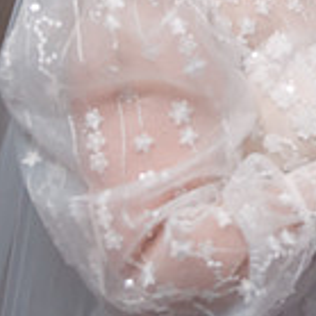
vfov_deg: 13.6
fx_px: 1301
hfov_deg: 13.1
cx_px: 469
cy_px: -18
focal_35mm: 126
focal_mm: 32
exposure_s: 1/200
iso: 1600
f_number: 2.8
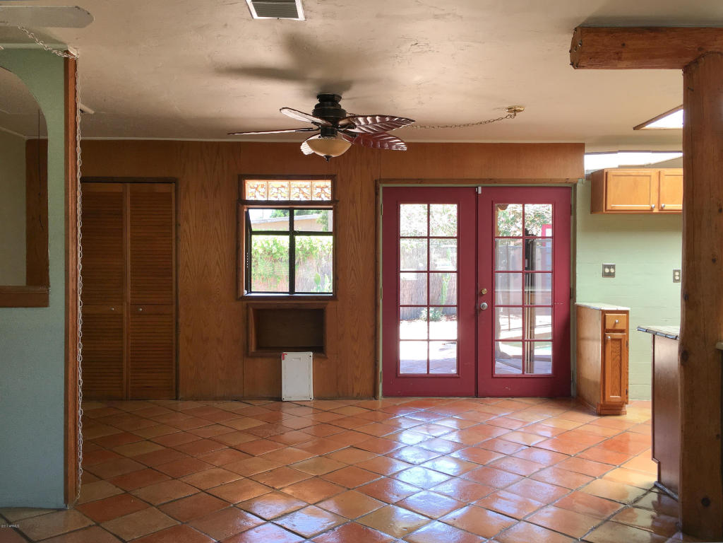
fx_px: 606
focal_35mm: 29
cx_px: 362
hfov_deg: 61.7
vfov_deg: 48.2
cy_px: 272
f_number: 2.2
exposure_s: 1/60
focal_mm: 4.15
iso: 25
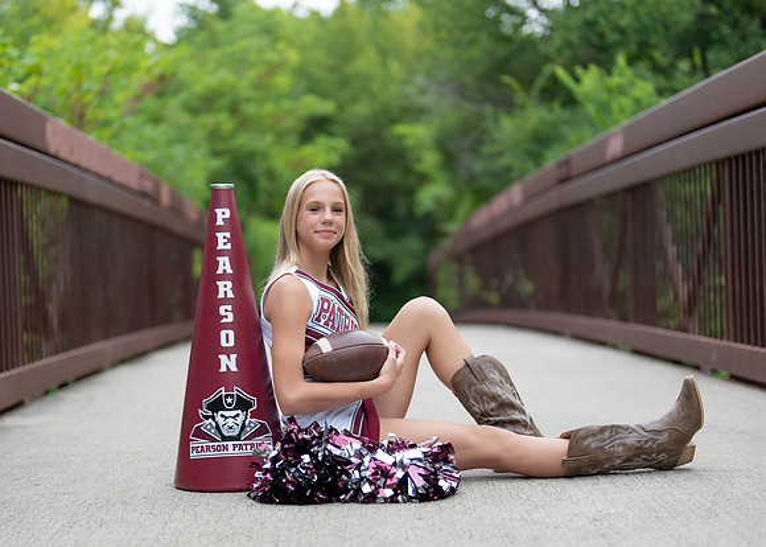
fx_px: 1463
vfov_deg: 21.1
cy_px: 333
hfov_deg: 29.3
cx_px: 366
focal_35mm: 67
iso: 100
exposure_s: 1/400
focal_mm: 50
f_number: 1.2
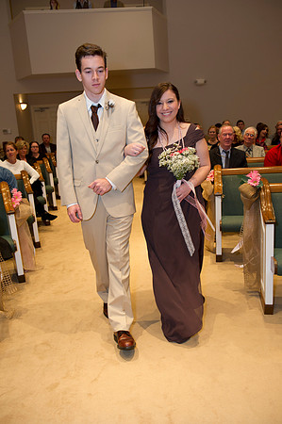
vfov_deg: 58.8
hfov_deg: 41.0
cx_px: 141
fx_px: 377
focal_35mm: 32
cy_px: 212
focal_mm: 32
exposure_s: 1/80
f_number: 4
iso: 1250
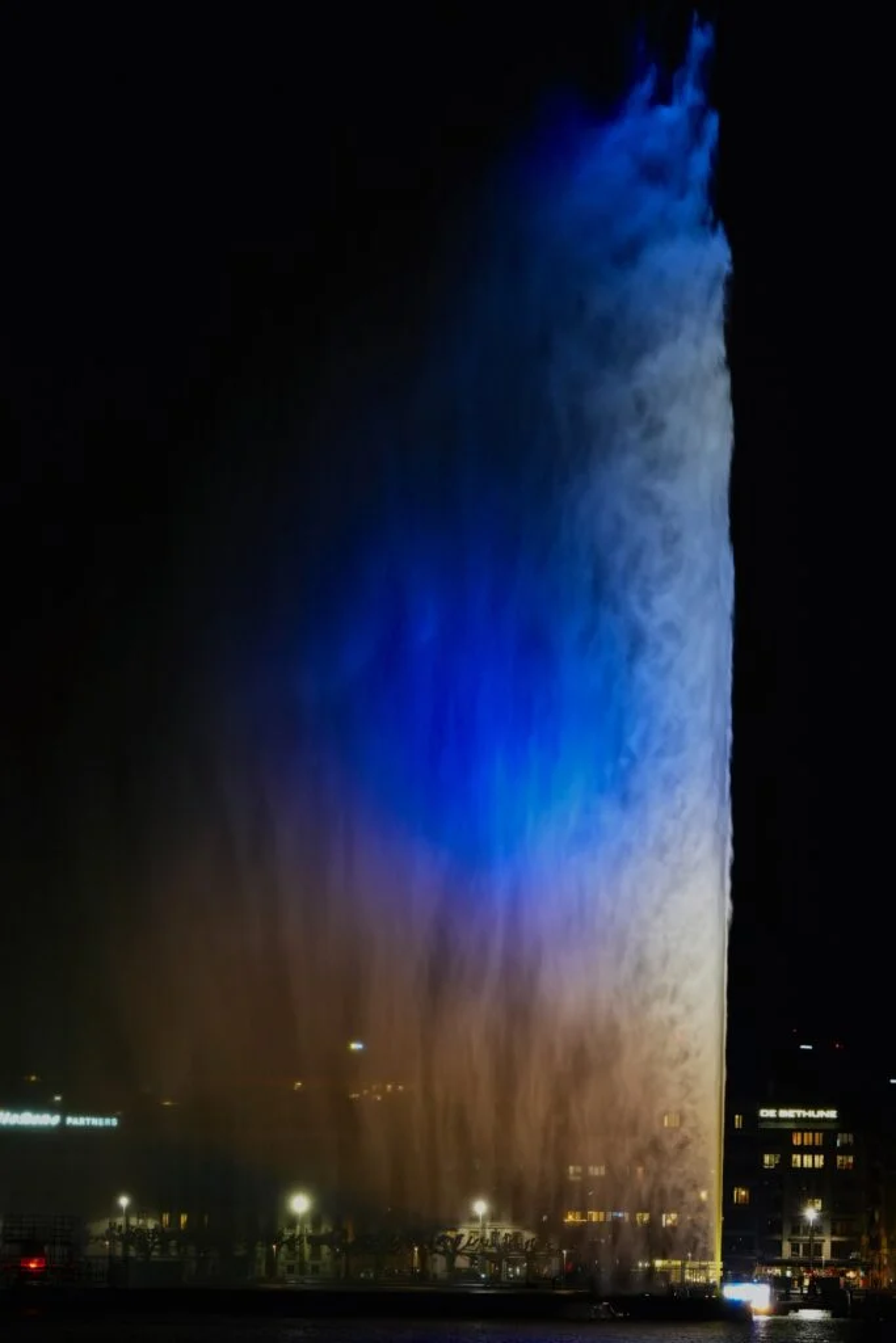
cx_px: 448
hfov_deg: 10.5
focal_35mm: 130
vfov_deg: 15.7
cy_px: 672
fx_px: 4870
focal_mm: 87
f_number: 4
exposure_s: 1/15
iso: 2000
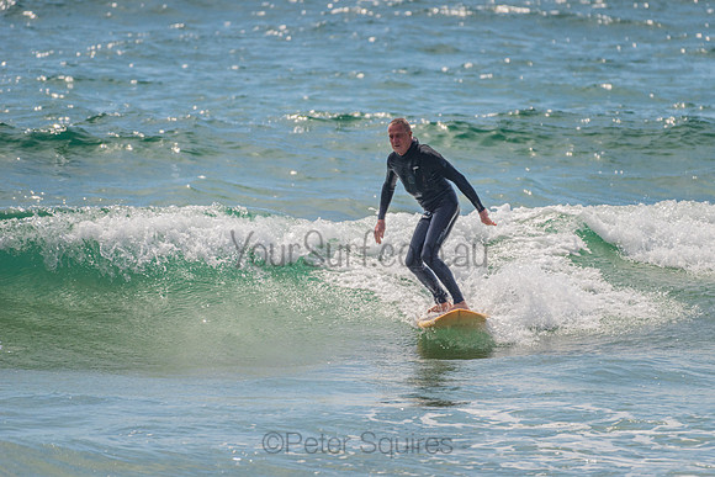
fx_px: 12184
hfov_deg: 3.4
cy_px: 230
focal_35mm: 613
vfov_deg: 2.2
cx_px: 439
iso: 180
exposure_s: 1/640
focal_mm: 500
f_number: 5.6
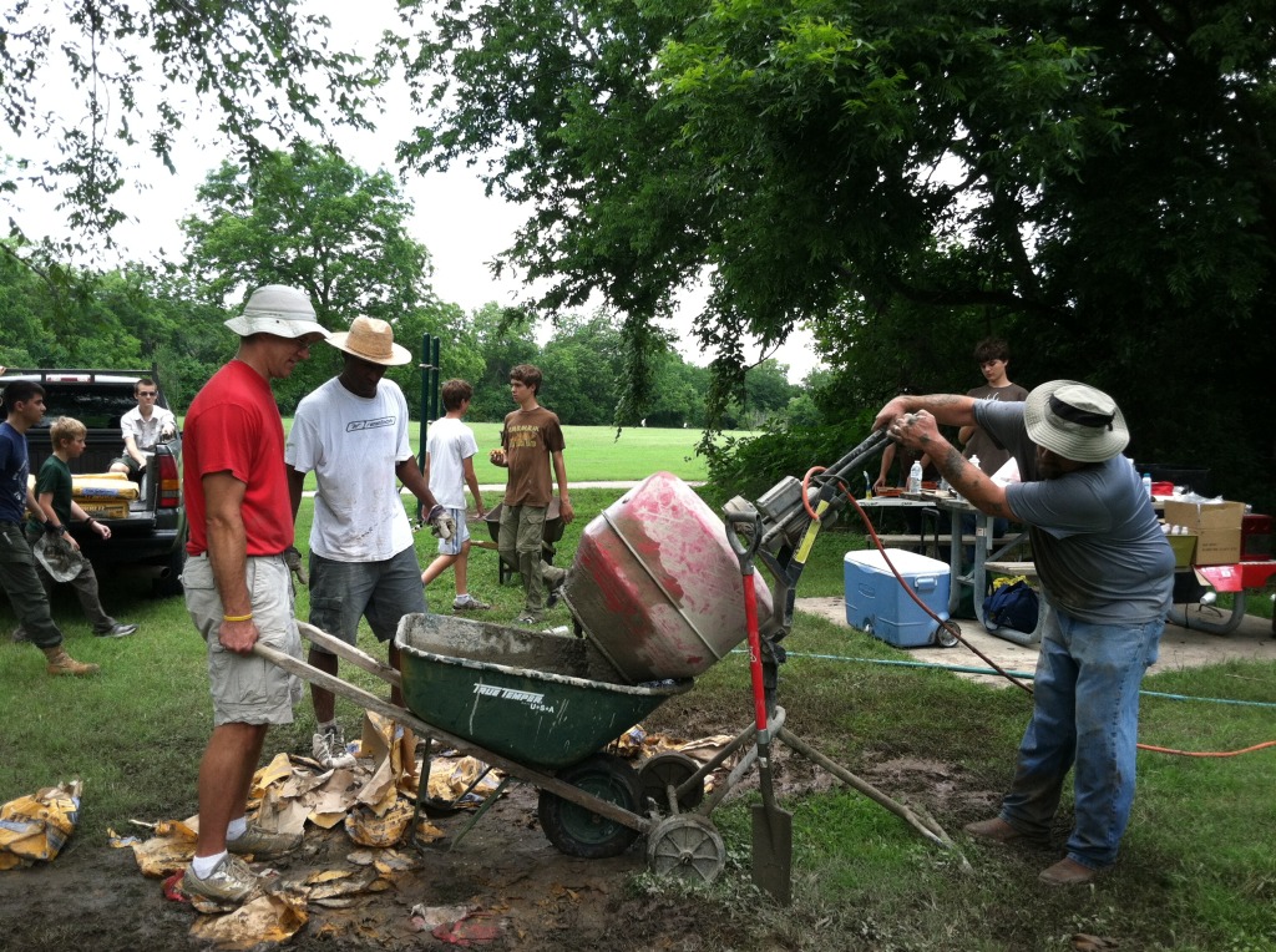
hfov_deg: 52.7
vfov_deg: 40.6
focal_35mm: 35
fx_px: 1288
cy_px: 476
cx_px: 638
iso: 80
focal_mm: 3.85
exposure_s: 1/219
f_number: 2.8
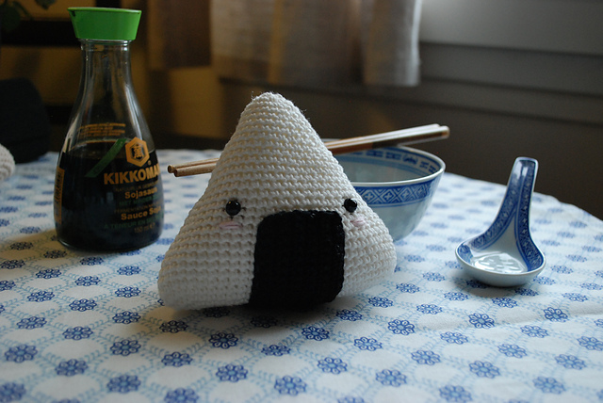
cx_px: 302
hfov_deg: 49.5
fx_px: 654
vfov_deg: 34.3
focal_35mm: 39
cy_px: 202
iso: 800
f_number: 4.5
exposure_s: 1/80
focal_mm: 26
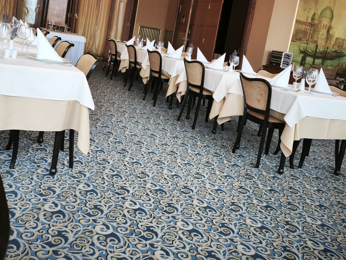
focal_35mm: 37
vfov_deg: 37.7
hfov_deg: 49.8
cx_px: 139
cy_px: 66
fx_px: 370
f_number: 1.7
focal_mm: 5.35
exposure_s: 1/100
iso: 200
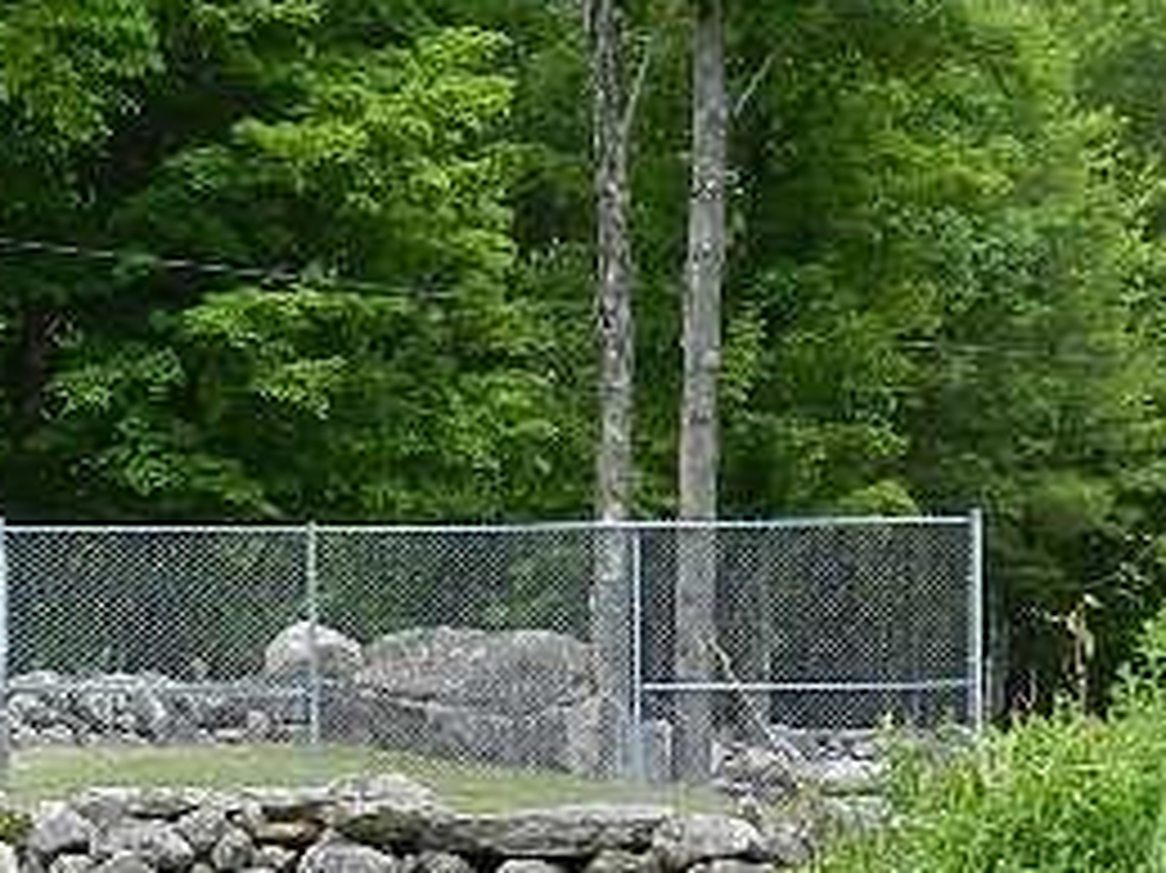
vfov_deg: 8.1
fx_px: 6128
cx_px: 77
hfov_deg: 10.8
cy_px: 886
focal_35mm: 182
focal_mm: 8.1
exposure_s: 1/400
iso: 160
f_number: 4.2
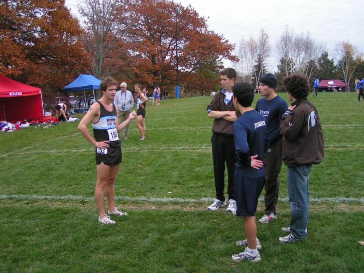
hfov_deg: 49.0
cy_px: 136
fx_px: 400
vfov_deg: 37.7
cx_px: 182
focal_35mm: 38
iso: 50
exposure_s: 1/100
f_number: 2.8
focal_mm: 5.8
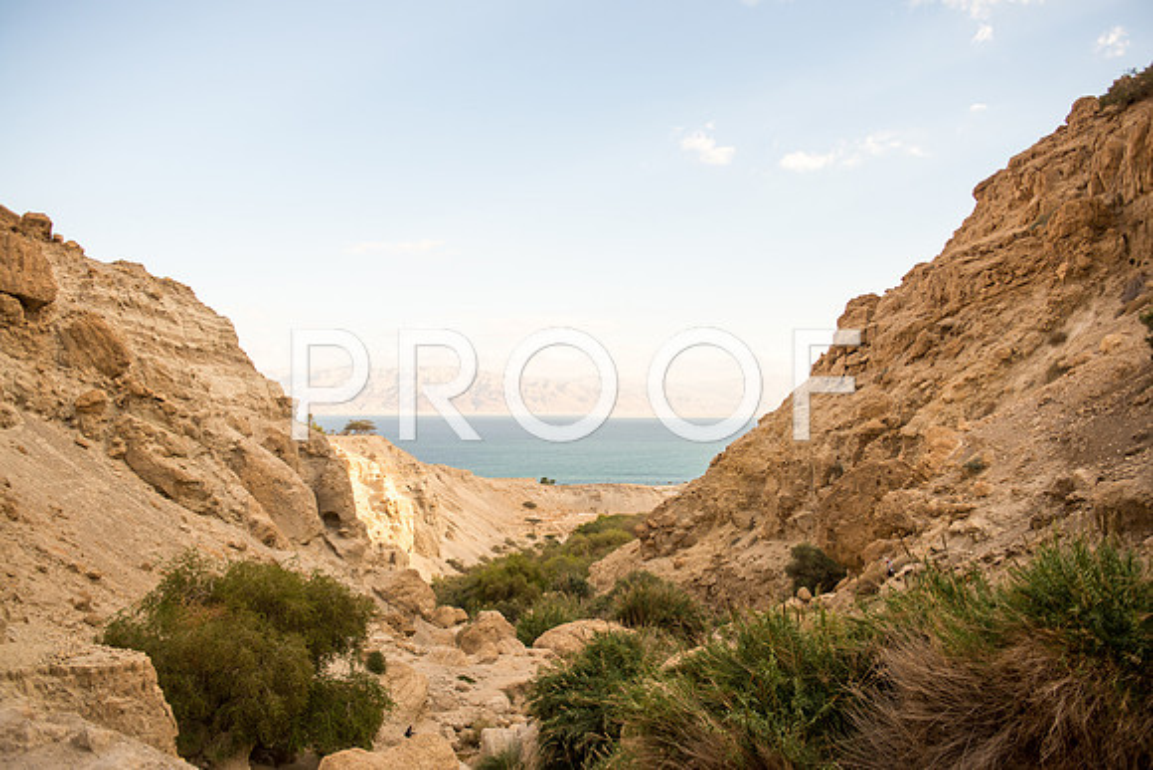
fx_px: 929
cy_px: 385
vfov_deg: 45.0
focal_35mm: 29
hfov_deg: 63.6
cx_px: 576
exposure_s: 1/1600
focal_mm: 29
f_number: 2.8
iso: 200
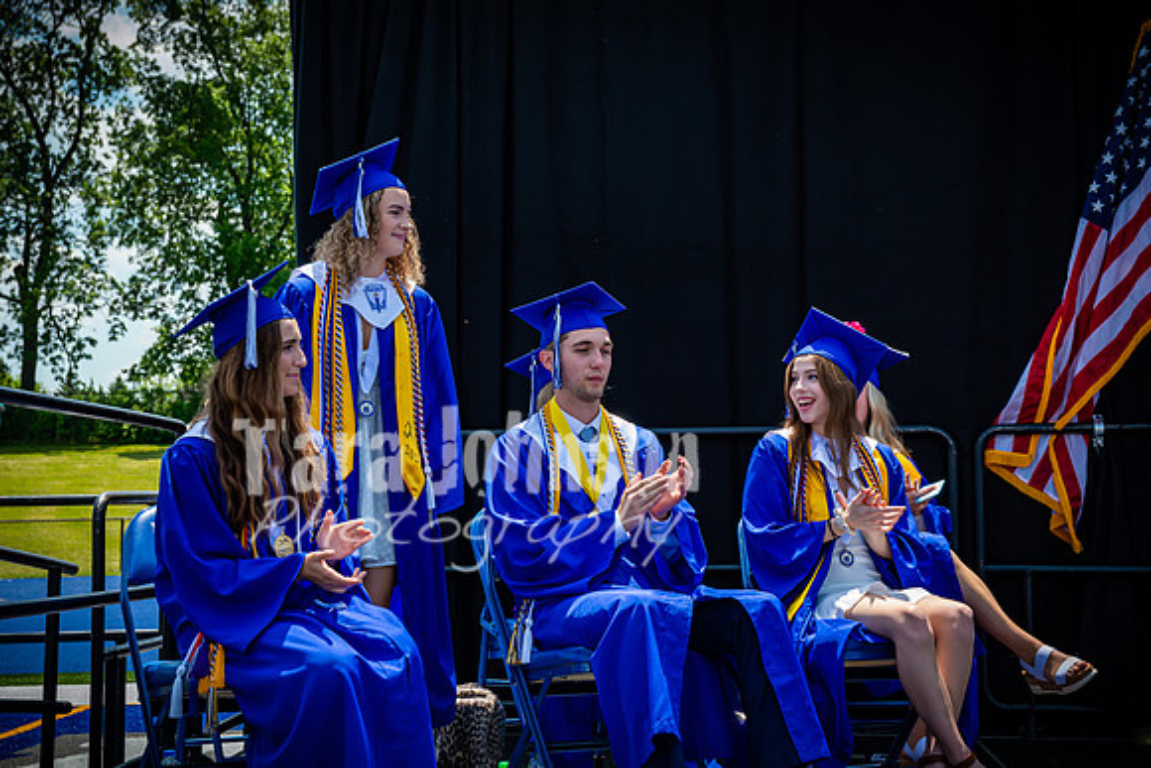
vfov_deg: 18.2
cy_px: 384
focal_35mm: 75
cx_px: 576
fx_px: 2403
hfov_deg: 26.9
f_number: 7.1
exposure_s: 1/400
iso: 200
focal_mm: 50
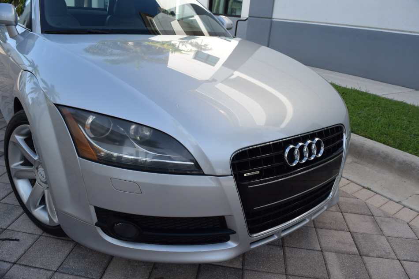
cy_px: 140
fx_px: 314
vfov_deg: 47.9
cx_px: 210
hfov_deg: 67.4
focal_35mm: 27
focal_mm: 18
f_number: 8
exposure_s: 1/250
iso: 220
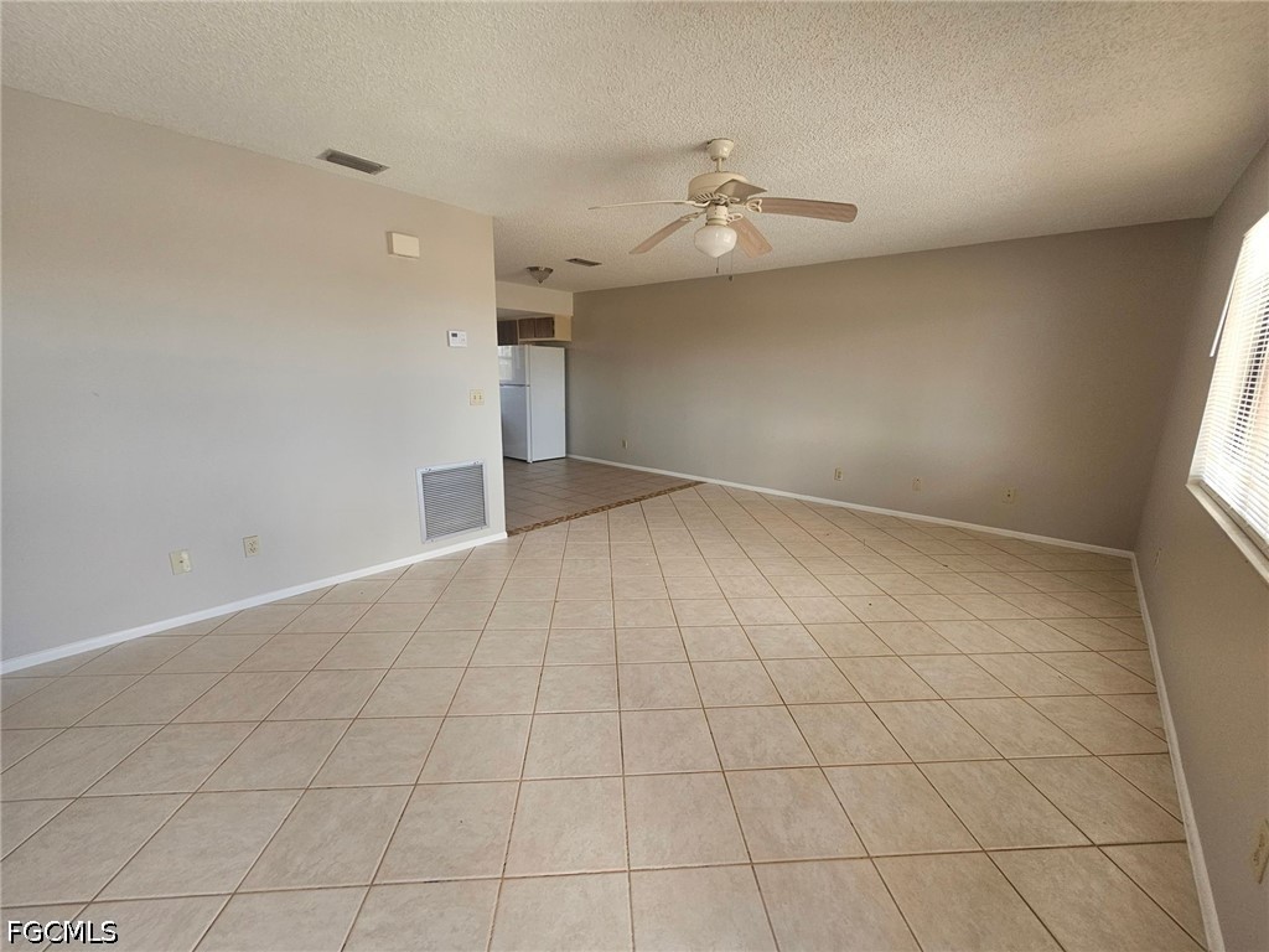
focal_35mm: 13
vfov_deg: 89.9
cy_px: 476
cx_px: 634
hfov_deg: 106.2
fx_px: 477
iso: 100
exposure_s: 1/60
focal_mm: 2.2
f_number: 2.2
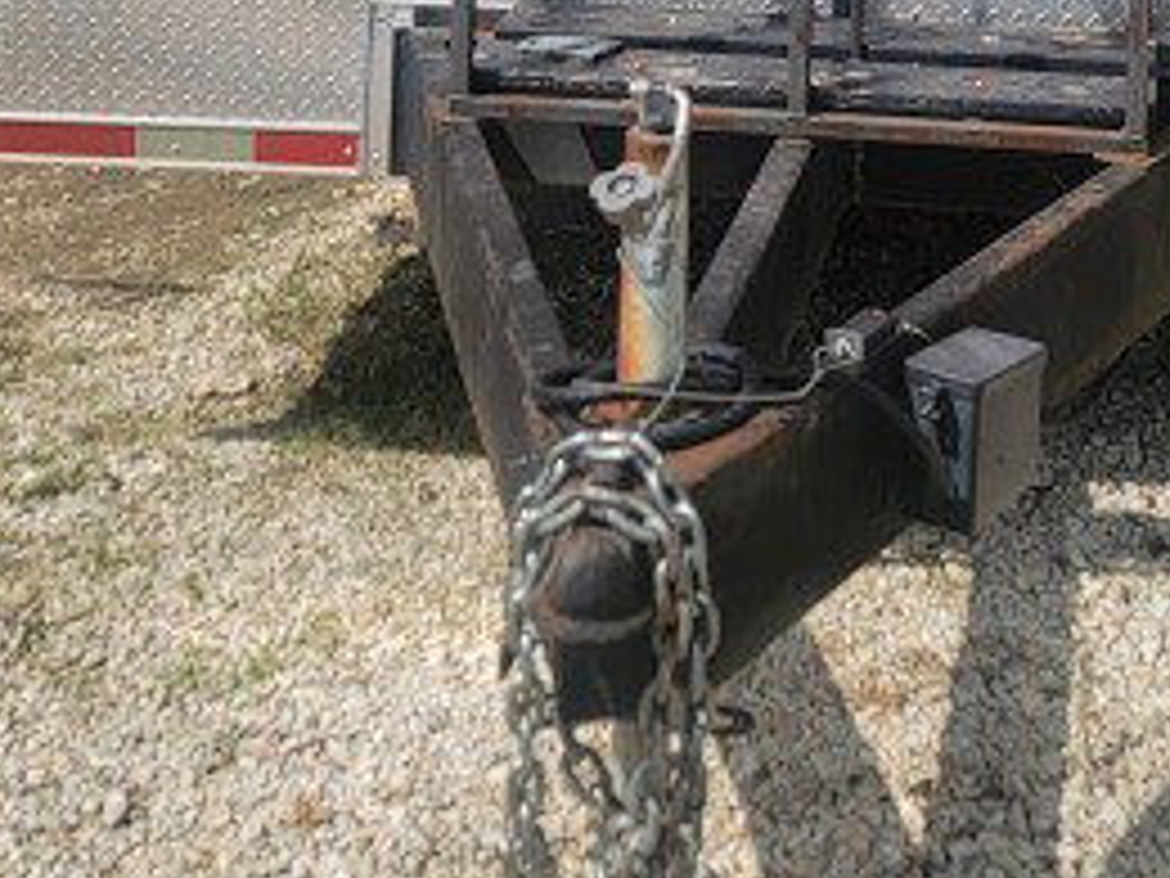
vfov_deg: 17.3
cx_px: 868
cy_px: -511
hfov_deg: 25.7
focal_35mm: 75
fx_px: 2535
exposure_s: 1/1314
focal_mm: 6.7
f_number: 1.8
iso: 16
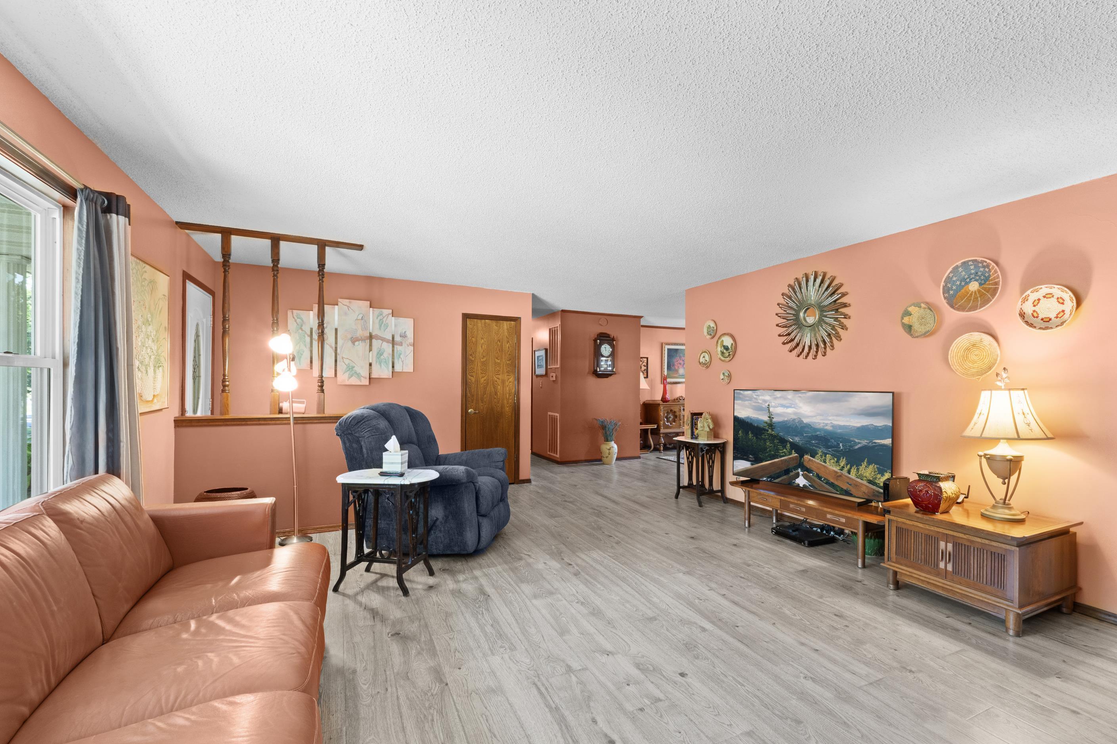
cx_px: 595
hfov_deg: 96.6
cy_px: 375
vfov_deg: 73.7
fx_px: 496
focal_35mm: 16
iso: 400
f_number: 8
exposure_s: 1/1.25
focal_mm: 10
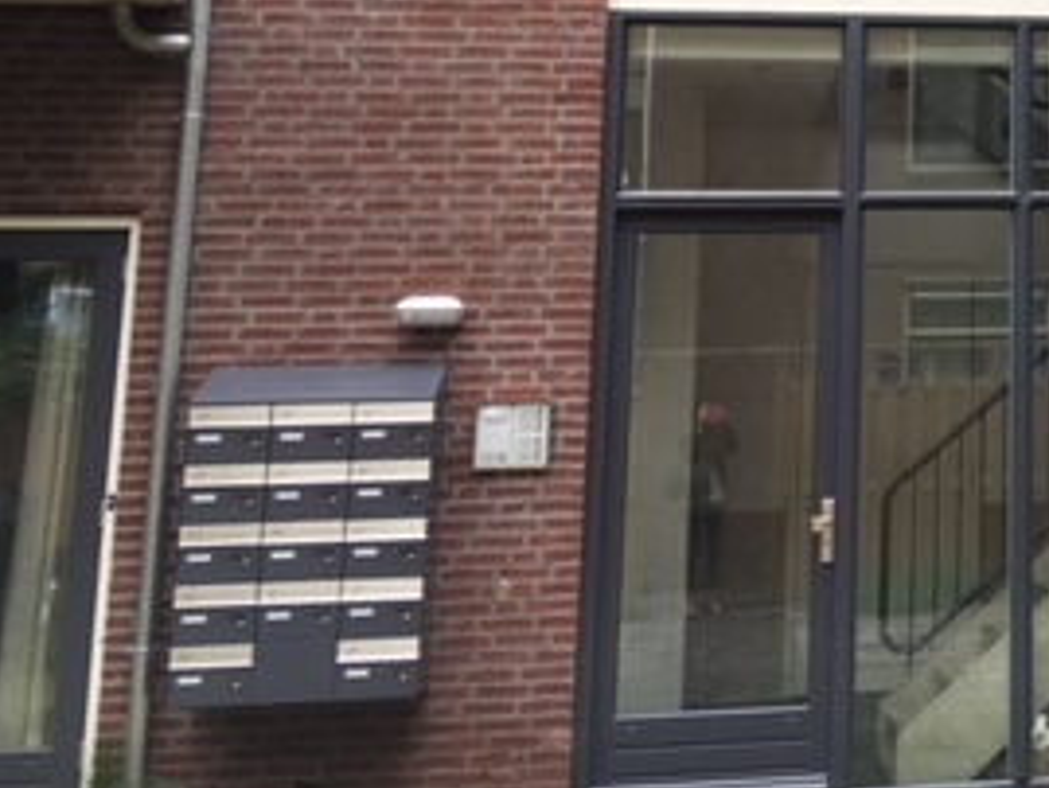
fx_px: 2092
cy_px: -66
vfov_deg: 20.4
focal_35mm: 69
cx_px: 1178
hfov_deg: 25.9
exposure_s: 1/100
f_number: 2.2
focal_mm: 4.15
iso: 25
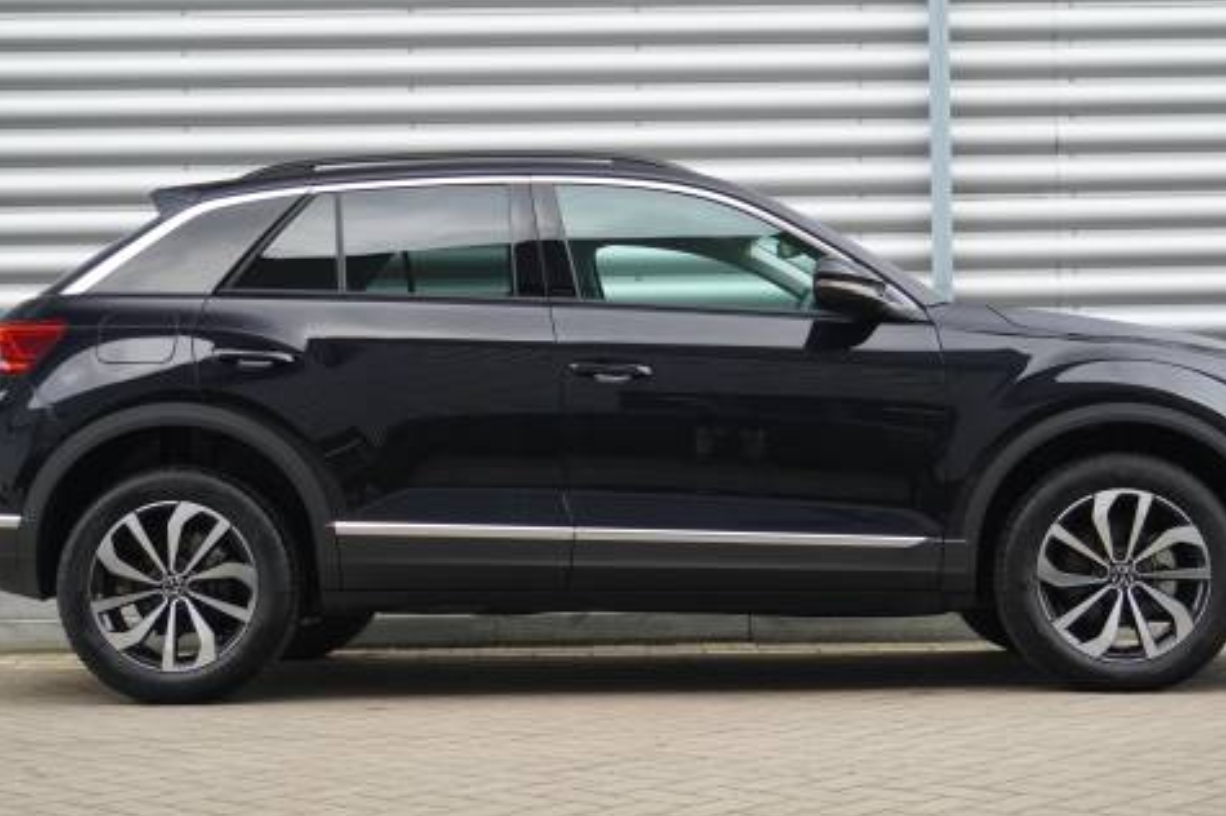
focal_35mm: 63
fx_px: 2133
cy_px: 439
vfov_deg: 21.6
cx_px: 656
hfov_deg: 32.1
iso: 800
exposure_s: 1/160
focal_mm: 31
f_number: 5
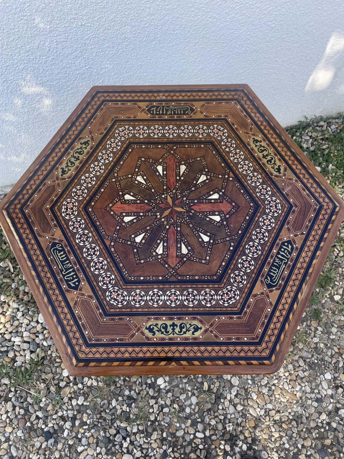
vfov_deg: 67.3
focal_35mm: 26
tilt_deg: -68.2
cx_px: 172
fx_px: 345
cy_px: 230
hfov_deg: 53.1
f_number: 1.6
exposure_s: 1/243
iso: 32
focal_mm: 4.2
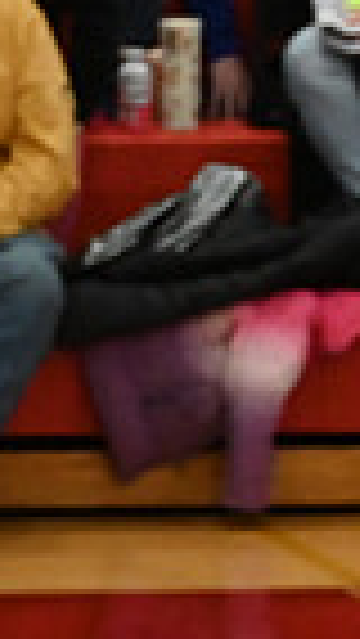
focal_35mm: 867
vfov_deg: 2.5
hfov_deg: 1.4
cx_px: -729
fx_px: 14696
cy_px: 430
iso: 5000
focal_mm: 135
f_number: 4
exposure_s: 1/400
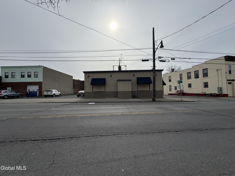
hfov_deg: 102.1
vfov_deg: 85.7
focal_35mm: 14
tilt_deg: +3.0
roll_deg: -0.1
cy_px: 88
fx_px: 95
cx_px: 118
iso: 50
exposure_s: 1/4630
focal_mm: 2.22
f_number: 2.2
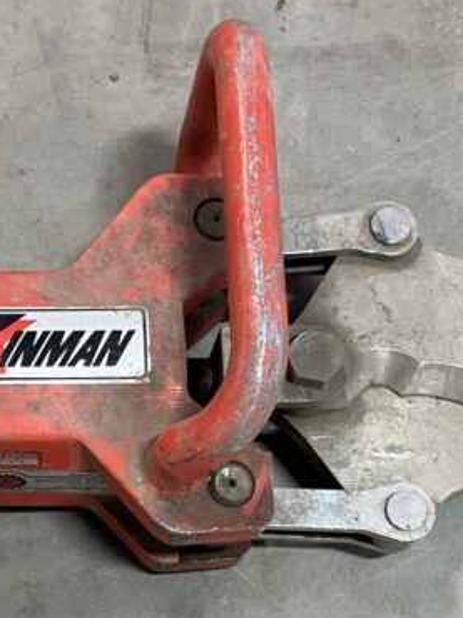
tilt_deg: -78.6
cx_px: 144
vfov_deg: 26.1
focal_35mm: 72
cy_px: 570
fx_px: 1286
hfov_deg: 20.3
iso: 160
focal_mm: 5.1
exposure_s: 1/60
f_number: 1.6
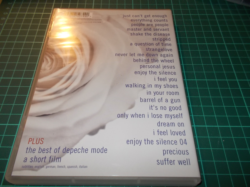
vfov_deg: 48.2
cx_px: 125
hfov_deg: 61.7
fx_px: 209
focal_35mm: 29
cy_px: 94
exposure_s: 1/30
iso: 200
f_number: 3.3
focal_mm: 4.1
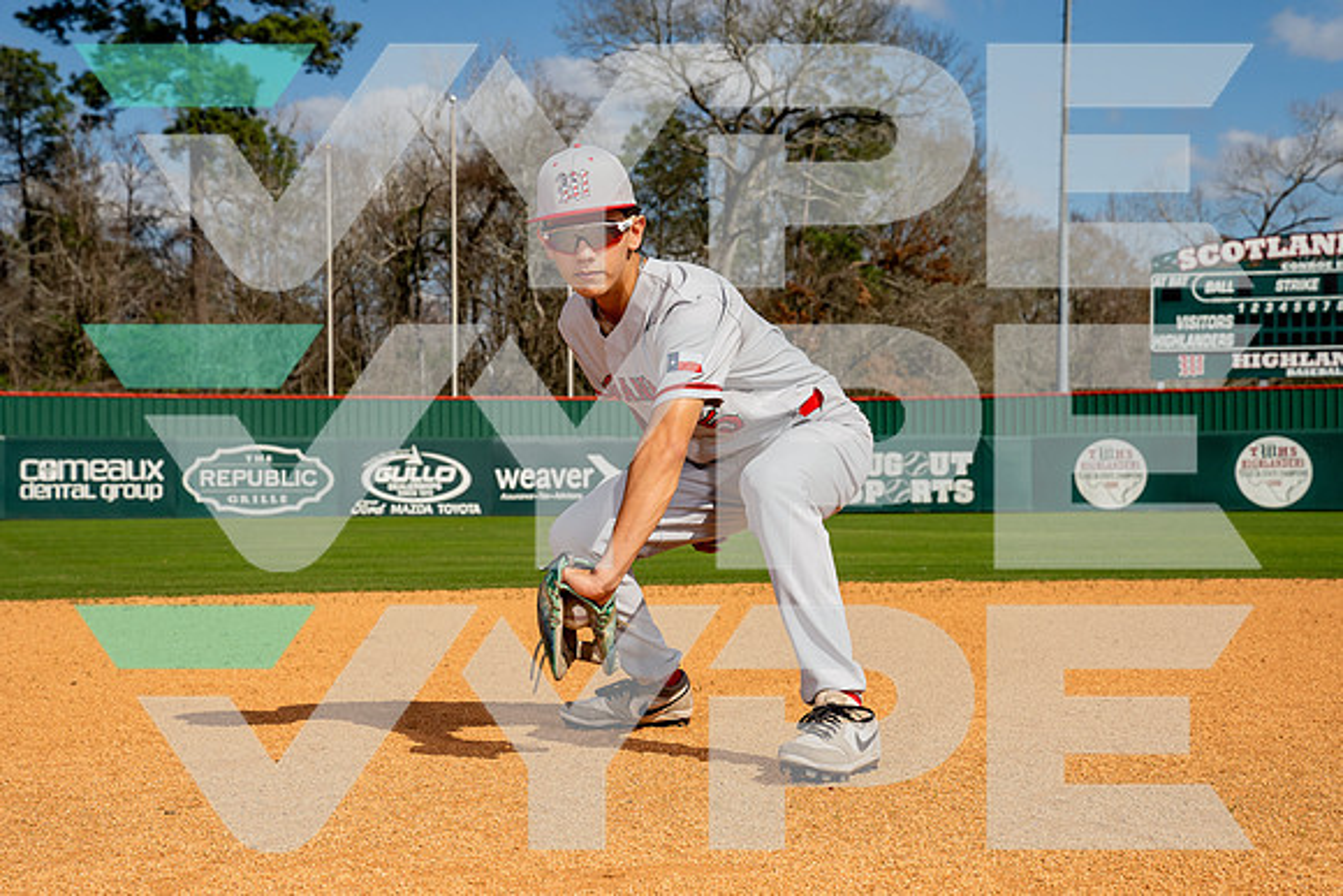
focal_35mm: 59
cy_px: 448
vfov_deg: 22.9
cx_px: 672
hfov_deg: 33.8
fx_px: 2211
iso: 250
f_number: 8
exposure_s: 1/1250
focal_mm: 59
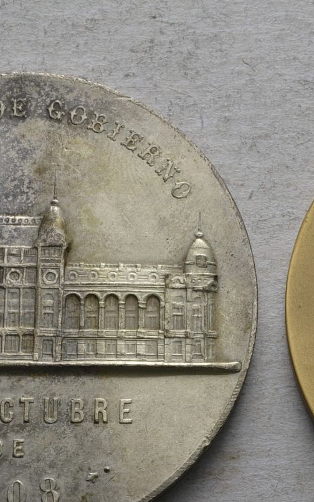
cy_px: 325
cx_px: 267
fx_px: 1410
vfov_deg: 20.1
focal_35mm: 103
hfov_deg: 12.6
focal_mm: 34
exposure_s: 1/250
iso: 400
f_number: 14
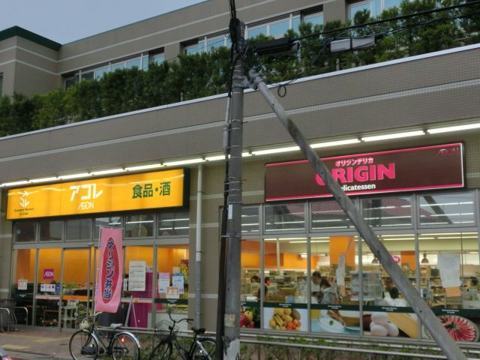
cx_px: 240
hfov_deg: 44.8
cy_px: 180
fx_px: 582
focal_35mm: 42
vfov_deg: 34.3
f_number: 4.4
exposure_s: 1/125
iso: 400
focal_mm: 7.4
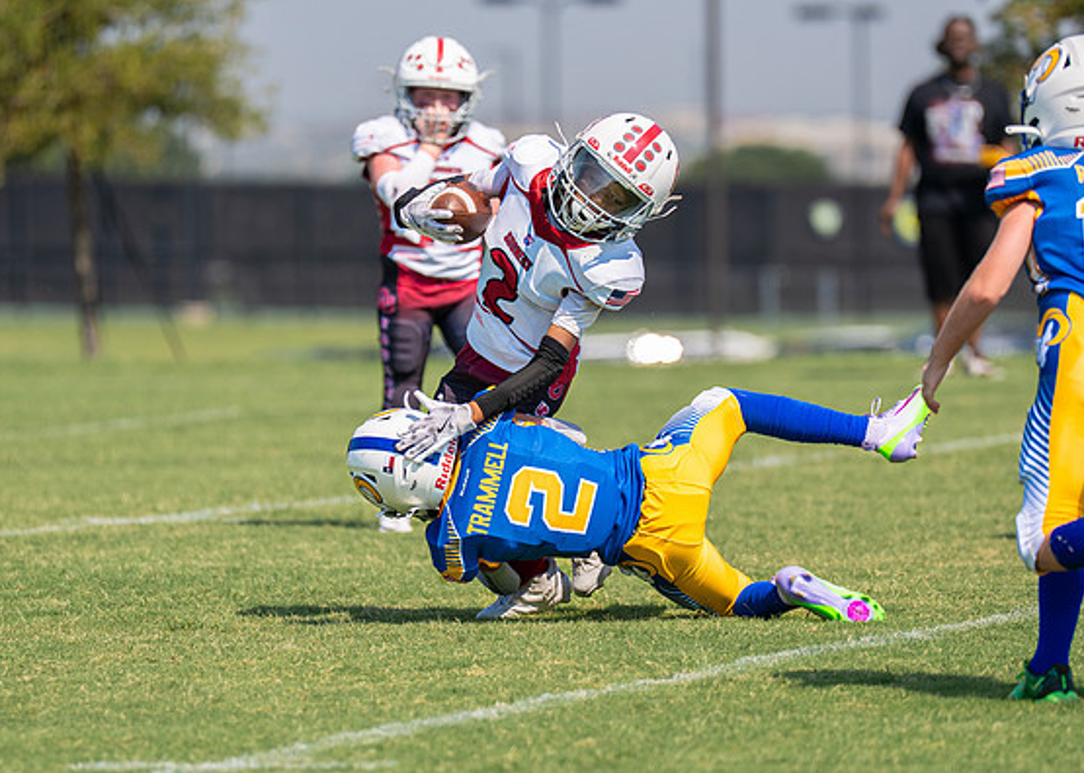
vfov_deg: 3.8
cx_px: 567
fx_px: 11756
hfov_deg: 5.3
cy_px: 375
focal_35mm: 382
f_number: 2.8
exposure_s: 1/2500
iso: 100
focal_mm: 200
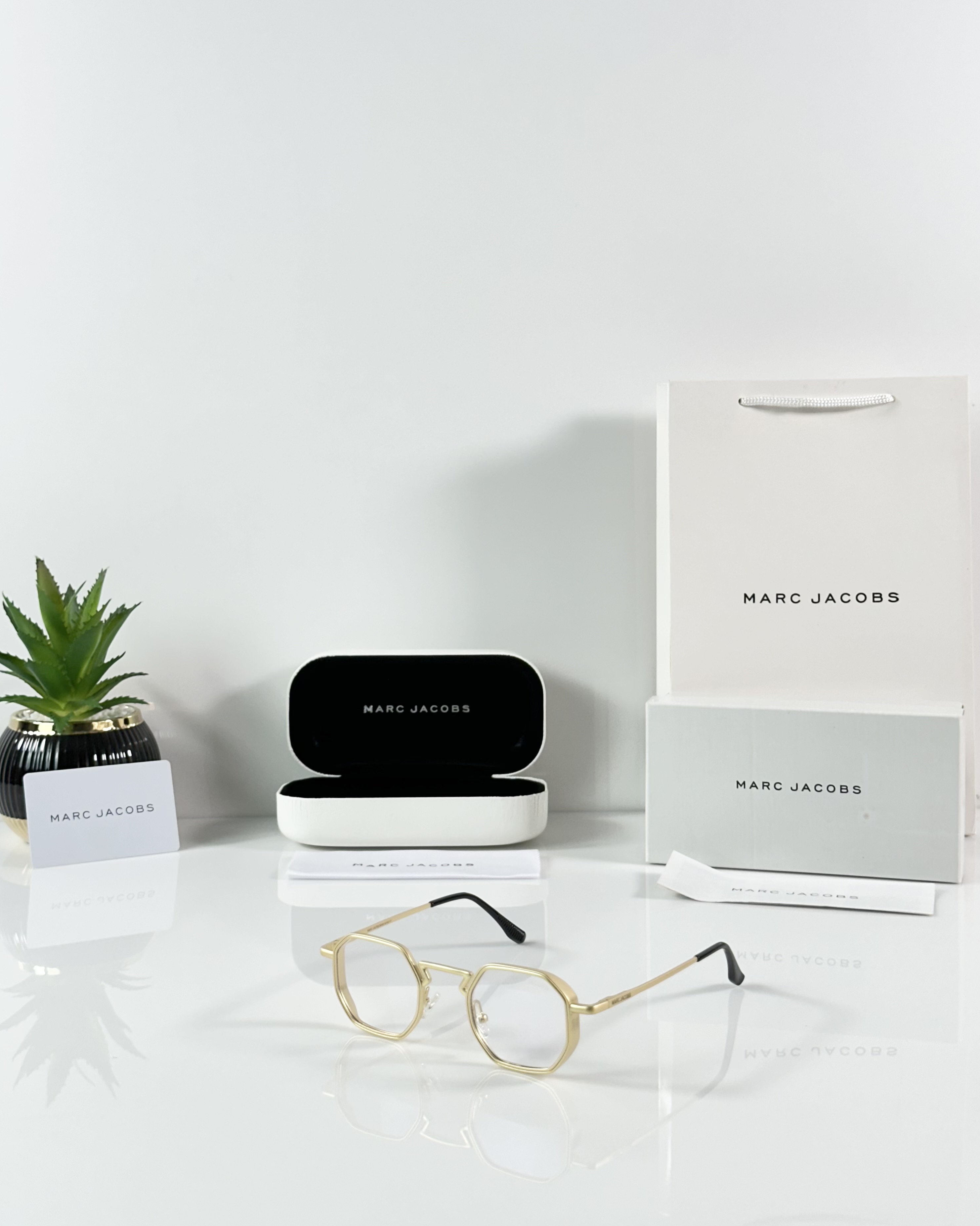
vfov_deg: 36.6
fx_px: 1849
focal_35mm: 51
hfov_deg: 29.7
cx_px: 487
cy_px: 562
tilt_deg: -4.4
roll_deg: +0.3
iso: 64
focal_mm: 6.86
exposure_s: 1/100
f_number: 1.78
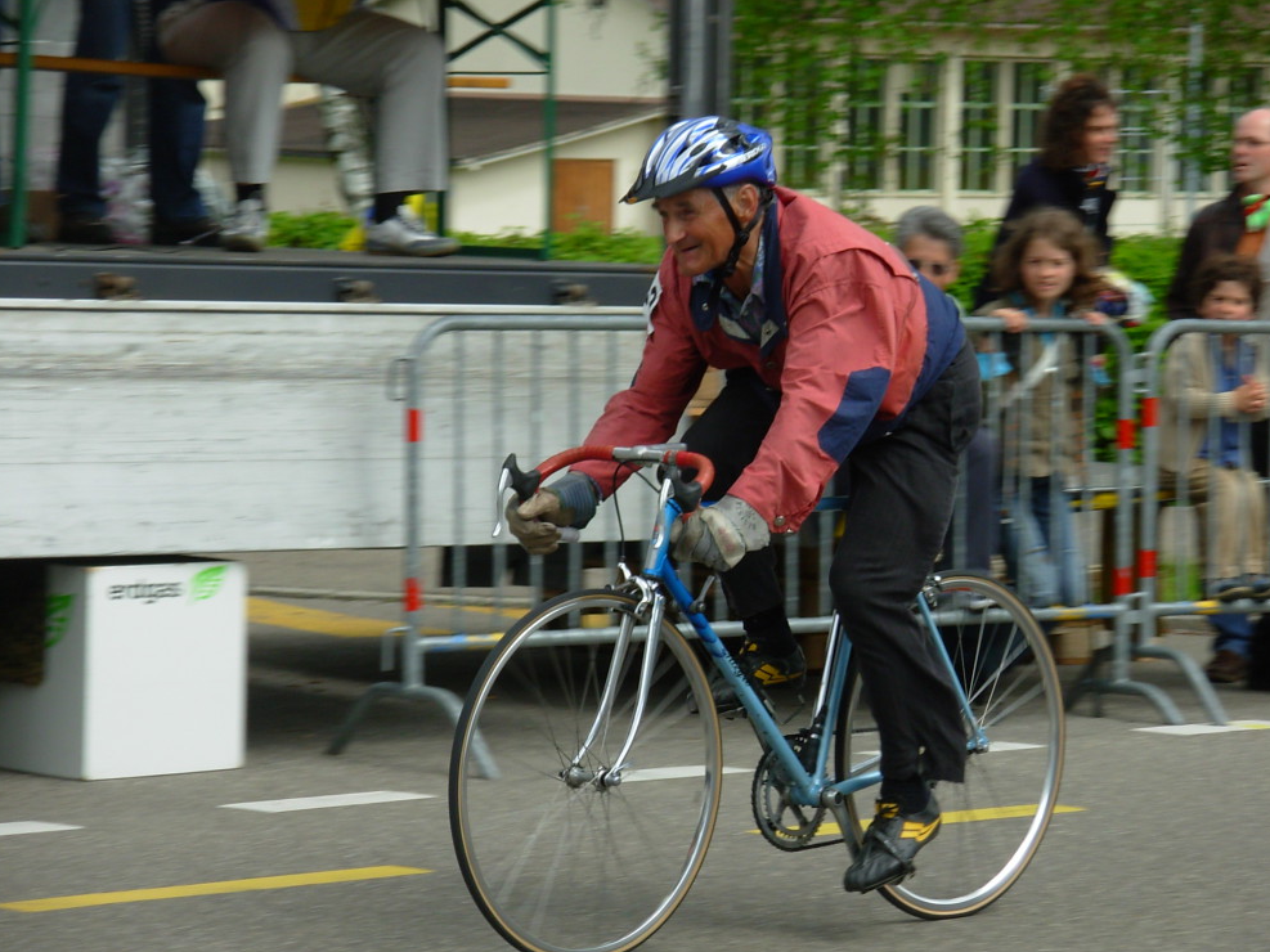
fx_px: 5026
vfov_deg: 10.8
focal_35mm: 137
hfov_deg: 14.4
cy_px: 482
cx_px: 647
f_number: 4.4
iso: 50
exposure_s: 1/322
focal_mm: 21.8
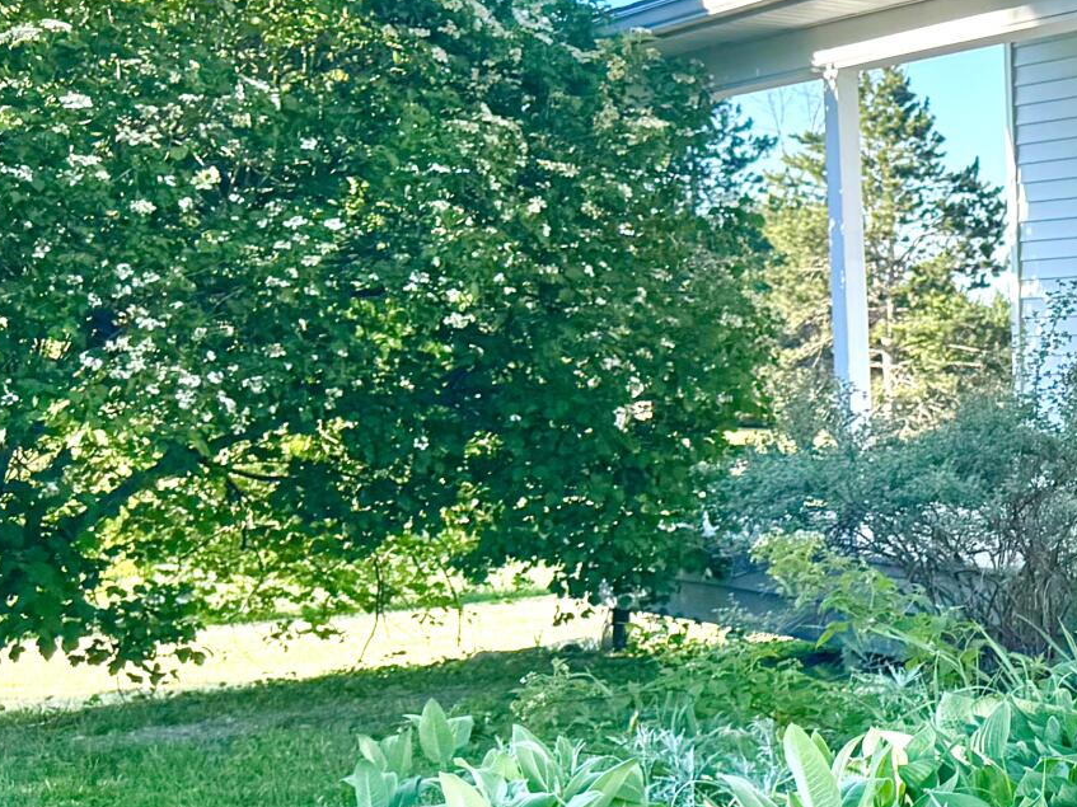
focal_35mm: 85
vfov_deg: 17.3
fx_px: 2644
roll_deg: +0.5
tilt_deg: -2.9
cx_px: 1687
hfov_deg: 19.5
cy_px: 517
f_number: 1.78
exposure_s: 1/1488
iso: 80
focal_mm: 6.76
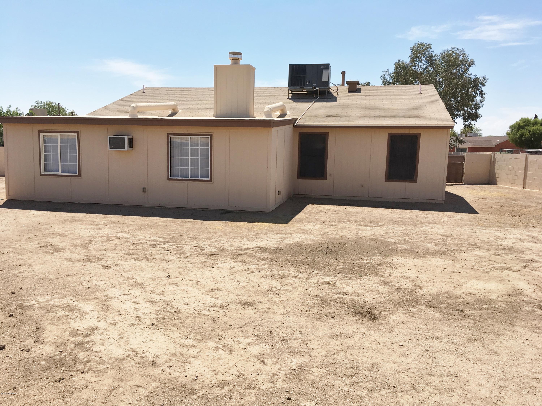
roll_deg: -2.6
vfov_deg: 48.2
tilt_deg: -8.0
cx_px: 271
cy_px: 203
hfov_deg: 61.7
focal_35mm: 29
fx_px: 454
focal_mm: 4.15
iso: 25
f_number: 2.2
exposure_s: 1/1637
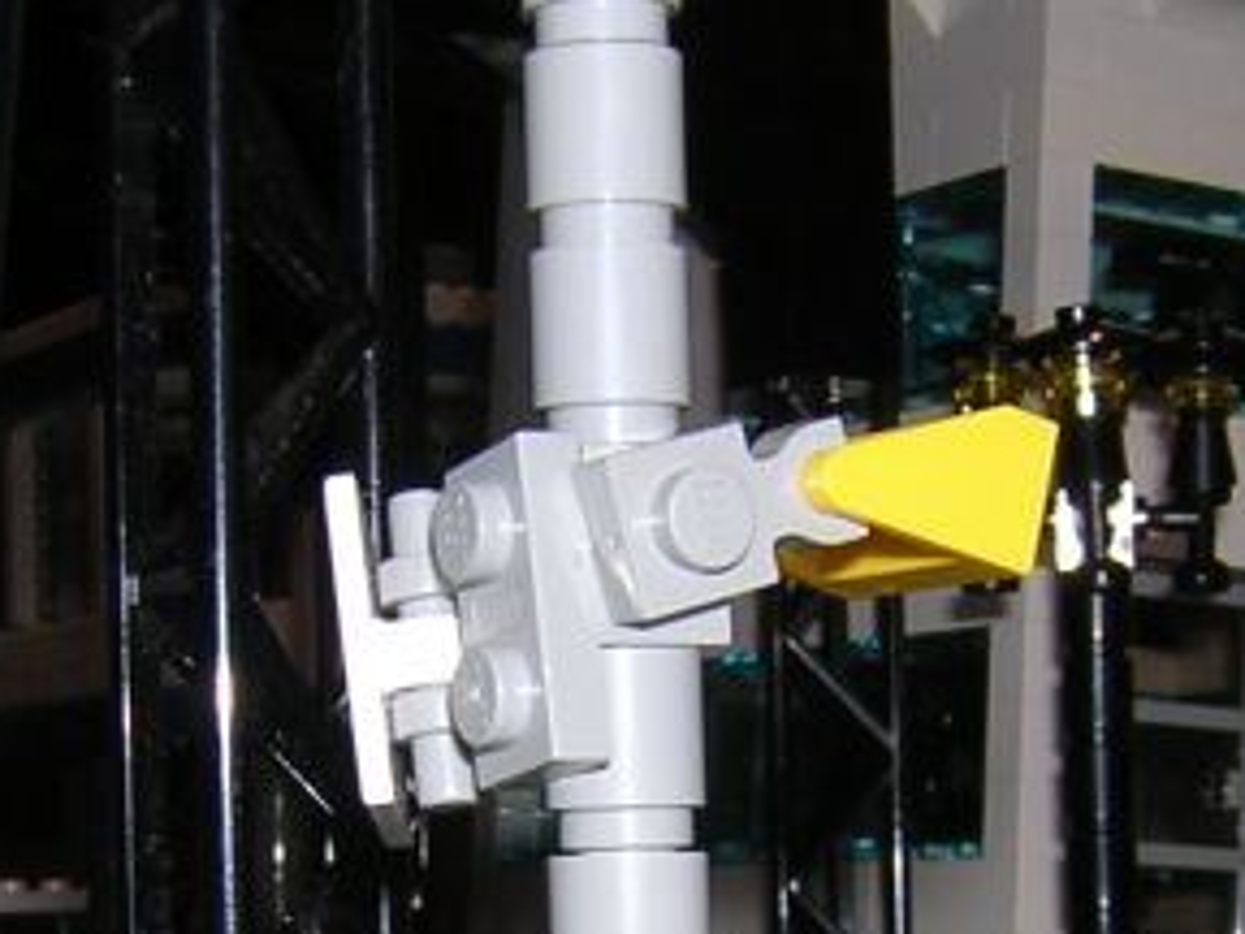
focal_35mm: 100
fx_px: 3597
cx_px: 605
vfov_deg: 14.7
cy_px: 739
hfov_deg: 19.6
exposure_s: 1/60.1
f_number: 5.2
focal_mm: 4.7
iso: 100
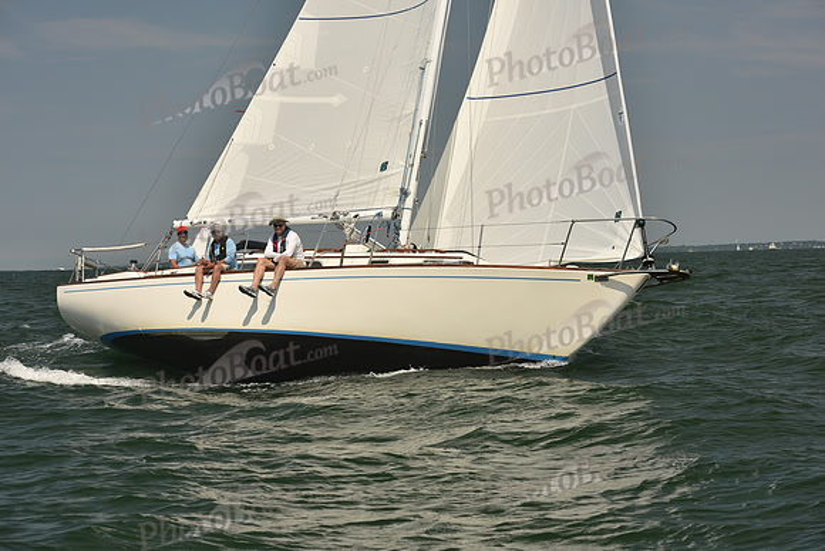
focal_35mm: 80
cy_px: 276
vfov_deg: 17.1
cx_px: 412
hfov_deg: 25.4
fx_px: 1834
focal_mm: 80
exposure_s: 1/1000
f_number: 8
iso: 320
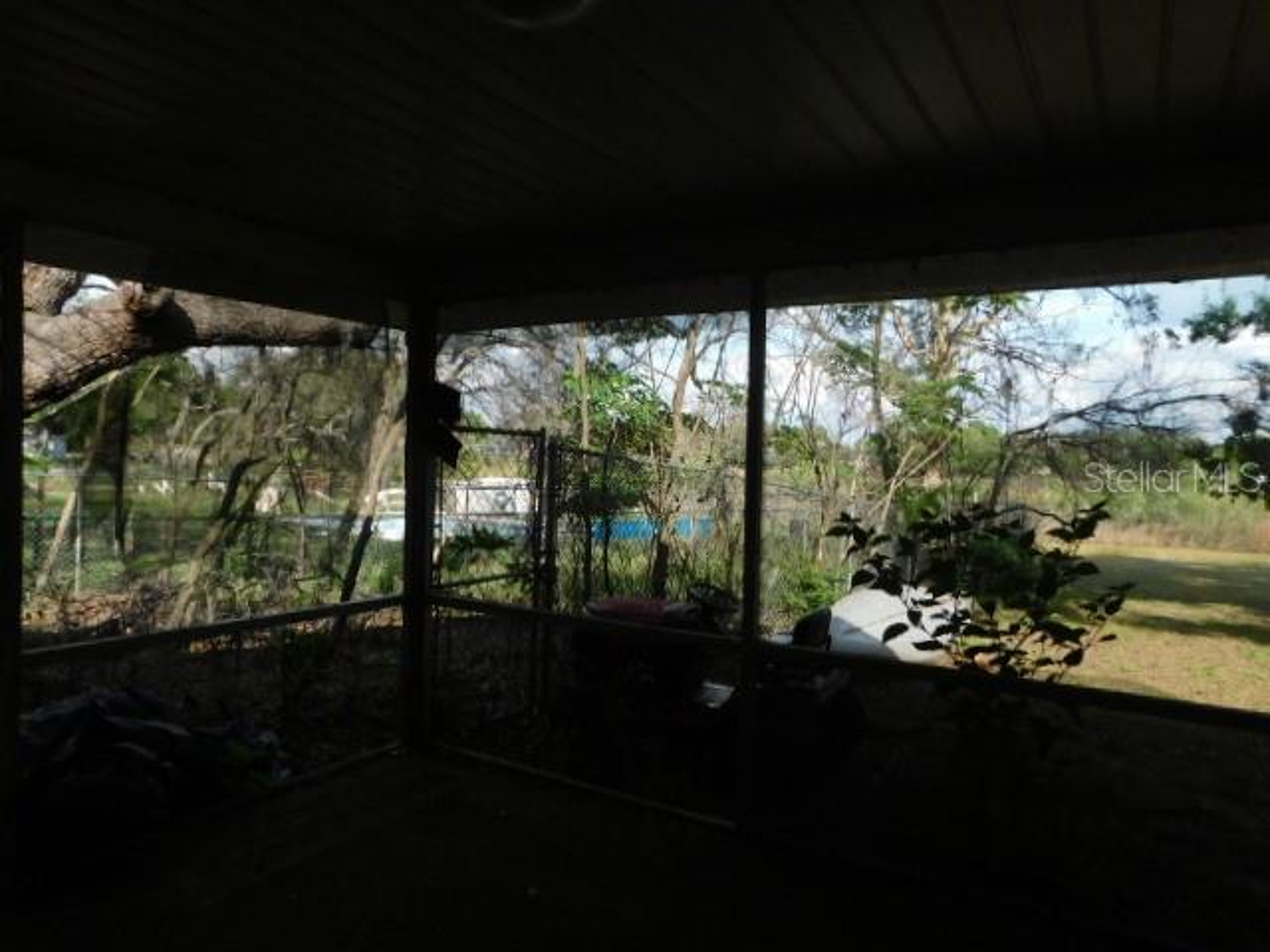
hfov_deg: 73.9
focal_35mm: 23
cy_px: 476
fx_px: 844
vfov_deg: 58.9
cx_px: 635
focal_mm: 4
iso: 125
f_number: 3
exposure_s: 1/800
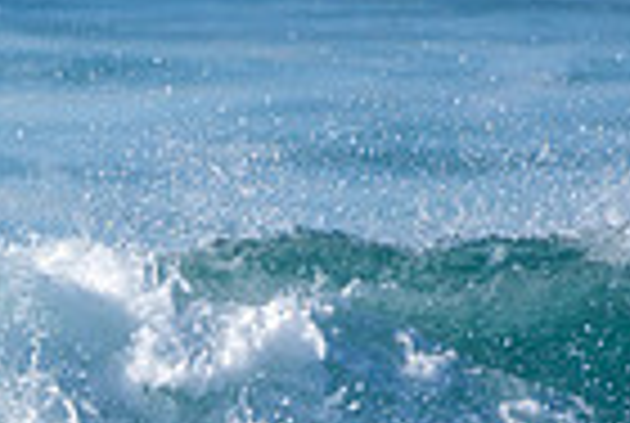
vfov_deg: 0.4
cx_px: -648
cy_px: 731
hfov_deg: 0.7
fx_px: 54365
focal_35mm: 3100
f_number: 5.6
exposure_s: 1/1000
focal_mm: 500
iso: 200
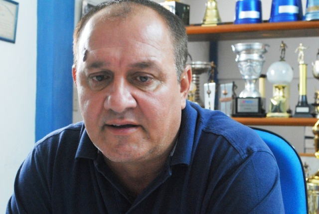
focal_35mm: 60
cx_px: 160
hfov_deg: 33.3
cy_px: 107
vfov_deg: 22.7
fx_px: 533
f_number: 7.1
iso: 1600
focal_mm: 40
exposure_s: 1/13
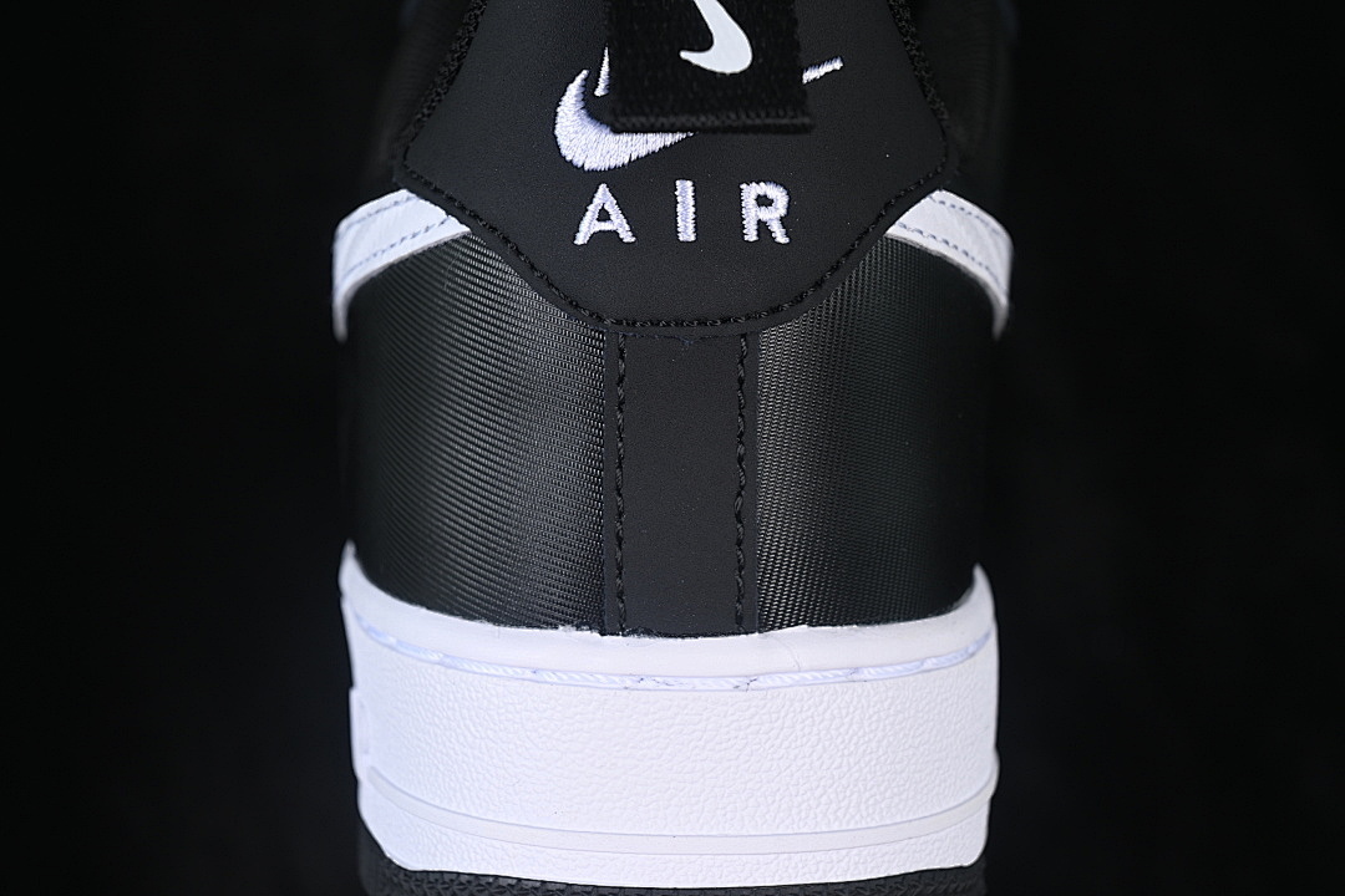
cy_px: 448
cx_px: 672
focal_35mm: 75
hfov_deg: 27.0
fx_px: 2802
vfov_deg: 18.2
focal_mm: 50
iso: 160
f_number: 6.3
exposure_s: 1/50
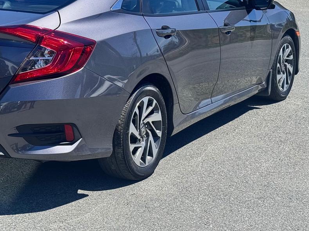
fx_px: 696
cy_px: 57
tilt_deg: -7.2
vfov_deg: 18.8
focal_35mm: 78
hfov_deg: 24.7
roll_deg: +0.5
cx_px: 75
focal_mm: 6.76
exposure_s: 1/2717
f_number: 1.78
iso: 64
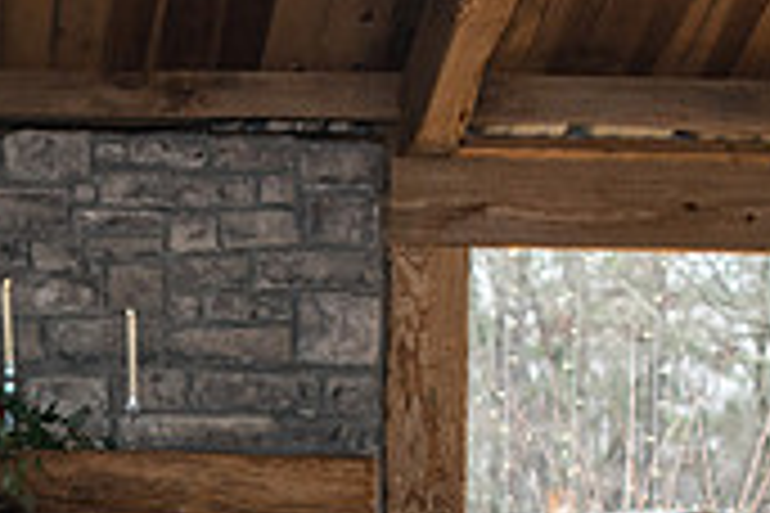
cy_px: 790
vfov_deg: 7.9
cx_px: -311
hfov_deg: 11.7
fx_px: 3636
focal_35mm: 170
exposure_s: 1/200
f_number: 3.2
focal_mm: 50
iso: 800
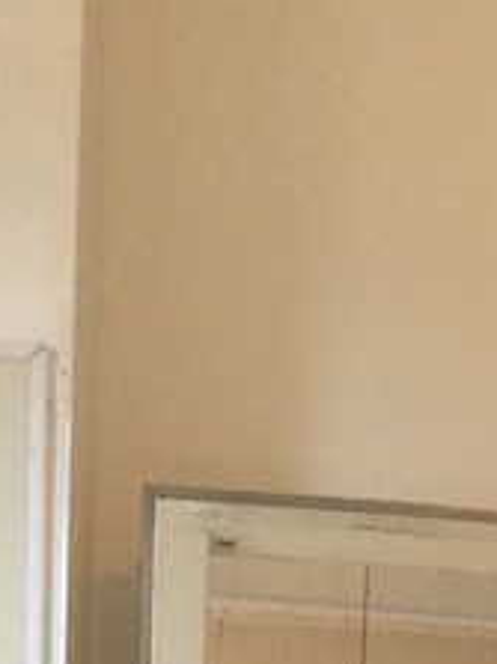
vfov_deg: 8.3
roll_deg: -4.4
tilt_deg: -14.2
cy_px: 2019
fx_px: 3832
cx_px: 699
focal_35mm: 200
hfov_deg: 7.3
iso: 40
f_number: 2.2
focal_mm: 4.15
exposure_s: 1/60
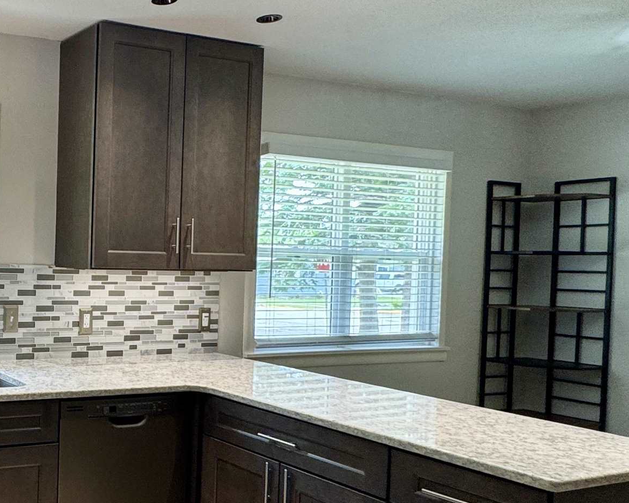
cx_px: -75
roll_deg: -1.7
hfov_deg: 40.0
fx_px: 670
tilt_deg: -2.0
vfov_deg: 41.1
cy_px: 273
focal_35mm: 36
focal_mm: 2.22
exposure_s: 1/120
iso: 125
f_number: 2.2
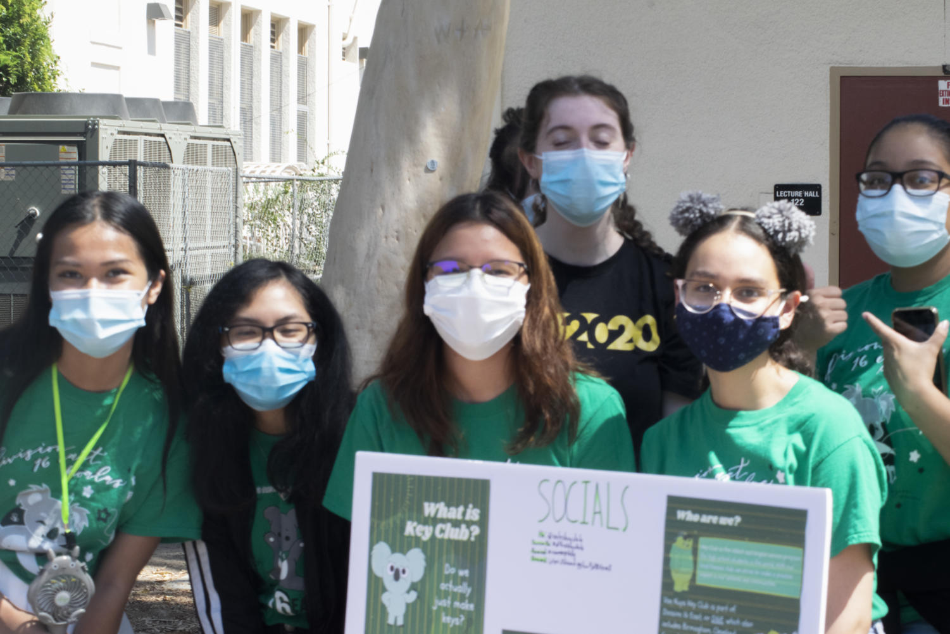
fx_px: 2771
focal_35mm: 105
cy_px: 317
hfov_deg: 19.5
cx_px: 475
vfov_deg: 13.0
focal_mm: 70
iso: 800
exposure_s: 1/200
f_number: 16
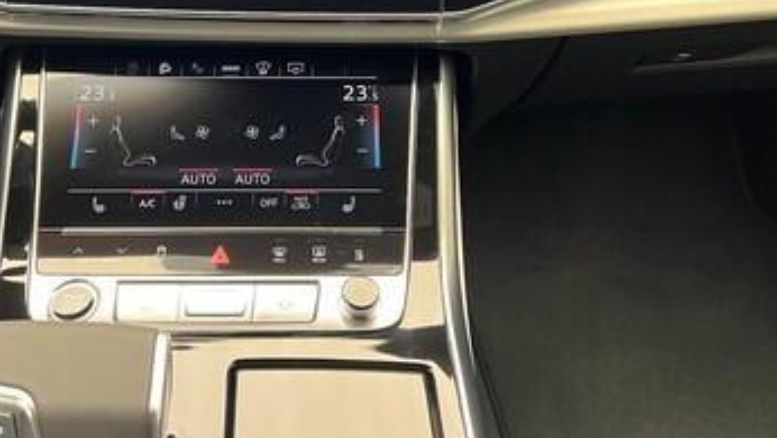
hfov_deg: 45.2
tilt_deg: -30.1
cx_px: 308
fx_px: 928
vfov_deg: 25.8
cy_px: 55
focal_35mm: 45
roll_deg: -0.8
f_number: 1.5
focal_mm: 5.7
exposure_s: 1/50
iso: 320
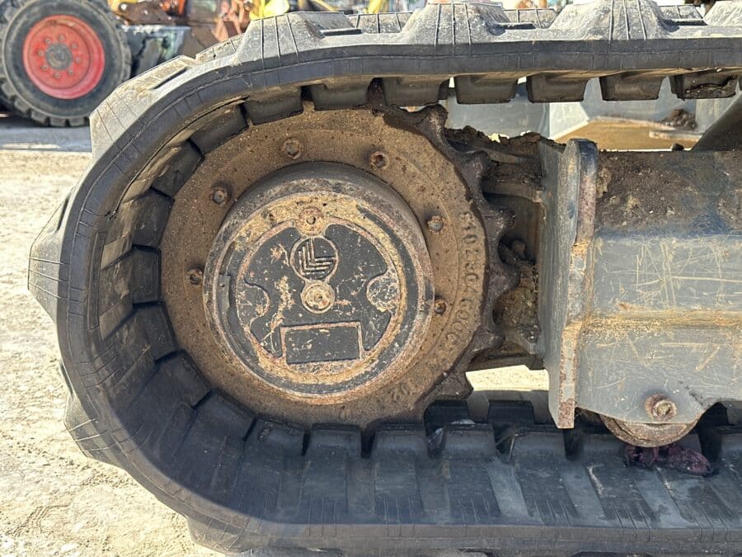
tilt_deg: -12.5
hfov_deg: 39.7
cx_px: 371
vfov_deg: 30.3
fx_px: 1029
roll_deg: -1.0
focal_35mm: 48
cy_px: 278
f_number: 1.78
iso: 64
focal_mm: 6.86
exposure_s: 1/541
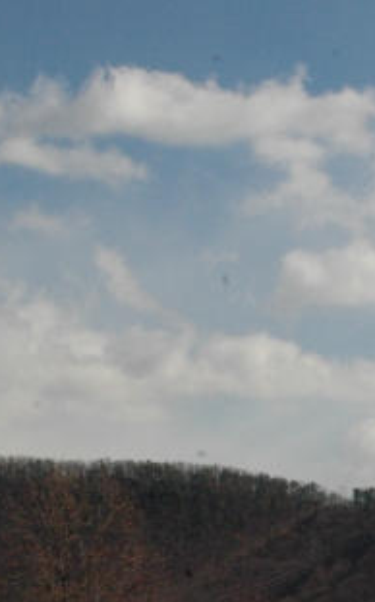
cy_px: 563
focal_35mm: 124
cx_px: 648
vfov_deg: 16.6
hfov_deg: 10.0
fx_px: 2030
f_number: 20
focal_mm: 28
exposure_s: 1/500
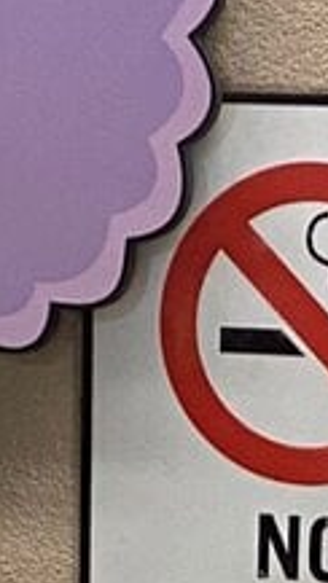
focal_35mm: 157
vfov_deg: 13.2
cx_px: 274
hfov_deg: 7.7
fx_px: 2428
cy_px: 768
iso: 200
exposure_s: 1/60
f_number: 1.8
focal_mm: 4.25
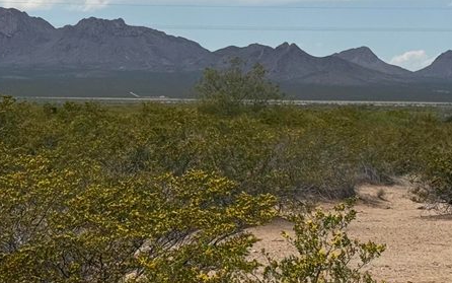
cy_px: 16
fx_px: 1688
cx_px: 191
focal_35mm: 137
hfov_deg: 15.2
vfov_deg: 9.5
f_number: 1.78
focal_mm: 6.76
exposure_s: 1/11364
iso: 64
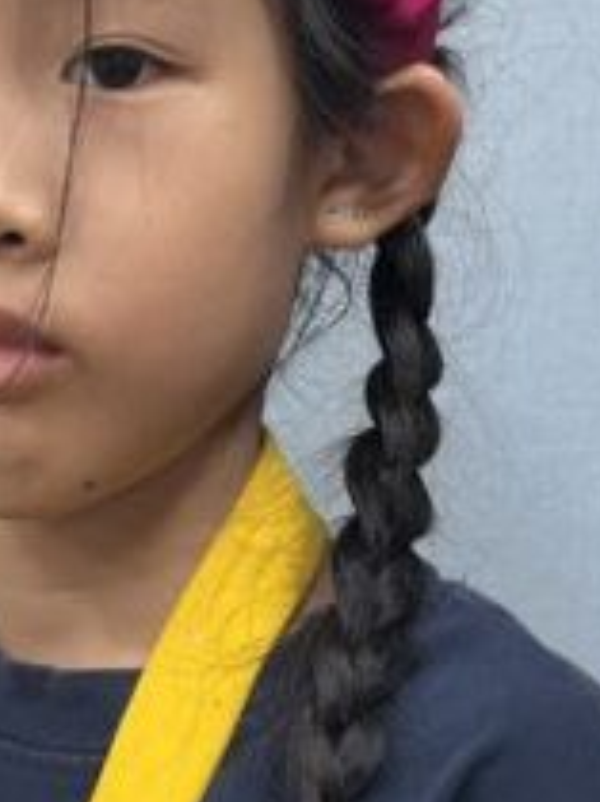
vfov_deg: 15.2
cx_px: 375
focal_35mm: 124
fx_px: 2872
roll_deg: +1.2
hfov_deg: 11.9
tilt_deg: -19.3
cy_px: 1016
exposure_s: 1/100
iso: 50
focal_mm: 5.1
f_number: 1.6
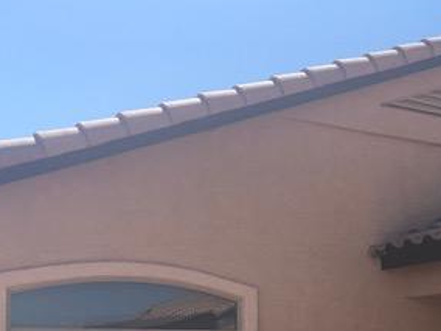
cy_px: 357
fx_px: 803
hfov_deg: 28.9
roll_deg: -0.2
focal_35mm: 63
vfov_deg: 22.1
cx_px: 433
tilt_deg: -0.3
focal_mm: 3.99
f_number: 1.8
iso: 20
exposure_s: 1/1277
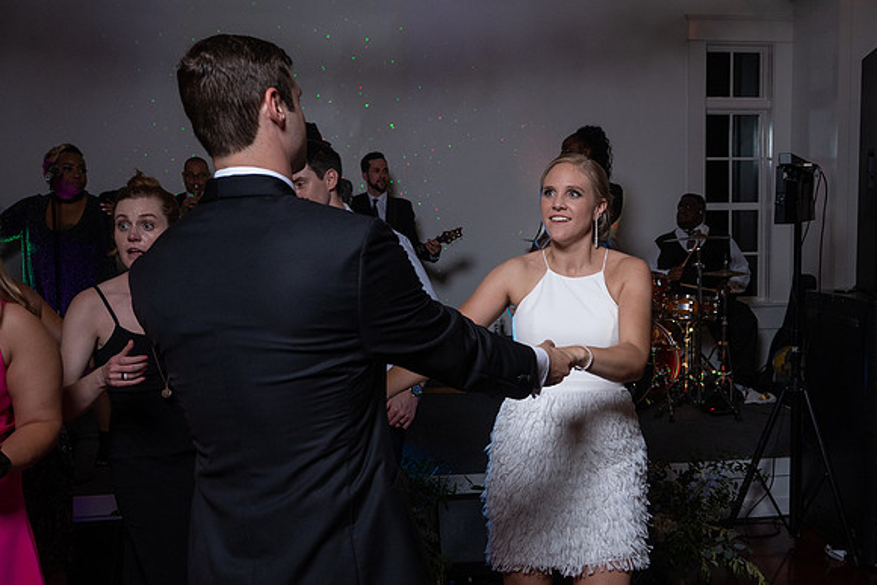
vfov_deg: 36.0
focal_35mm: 37
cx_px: 518
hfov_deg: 51.6
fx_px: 902
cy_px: 300
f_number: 5.6
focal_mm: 28
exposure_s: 1/200
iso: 2000
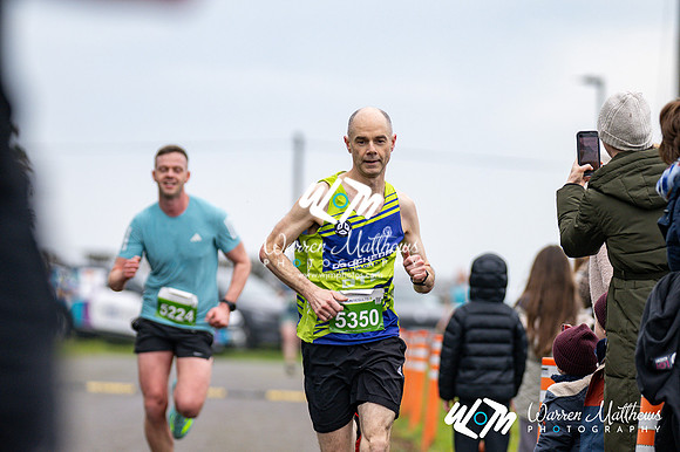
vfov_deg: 4.7
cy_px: 226
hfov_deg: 7.1
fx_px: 5512
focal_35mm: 292
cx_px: 340
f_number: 2.8
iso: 360
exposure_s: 1/1600
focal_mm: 195
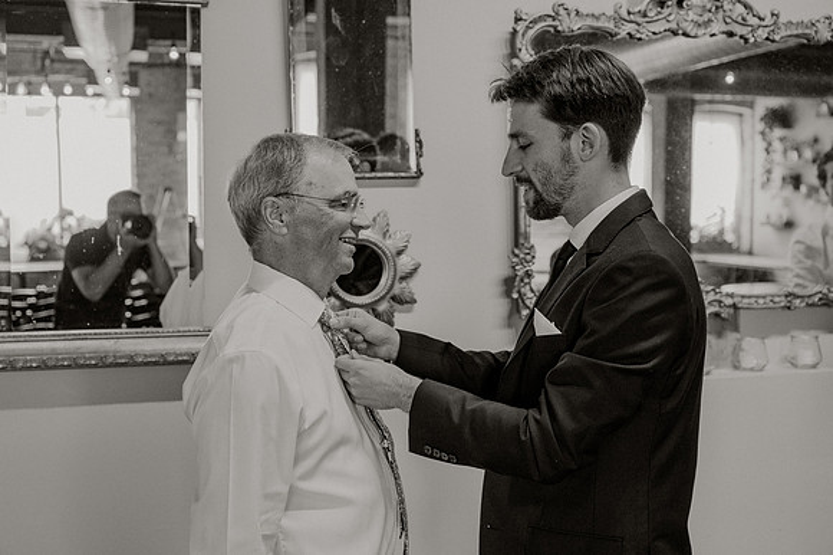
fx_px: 1003
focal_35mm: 43
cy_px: 278
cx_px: 409
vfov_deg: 30.9
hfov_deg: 45.1
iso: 1250
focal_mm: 42
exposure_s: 1/160
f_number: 3.5
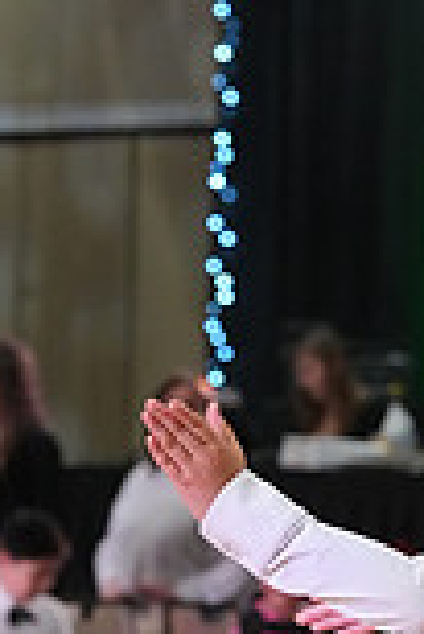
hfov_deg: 2.9
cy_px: 963
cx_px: 591
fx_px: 8425
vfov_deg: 4.3
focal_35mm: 478
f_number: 6.3
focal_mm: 127
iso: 4000
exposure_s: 1/200
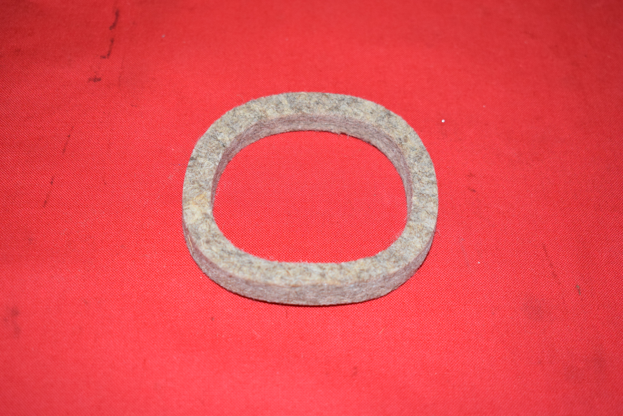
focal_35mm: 57
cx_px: 312
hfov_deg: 35.0
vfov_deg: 23.8
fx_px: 987
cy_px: 208
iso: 1250
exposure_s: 1/200
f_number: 5
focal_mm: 38
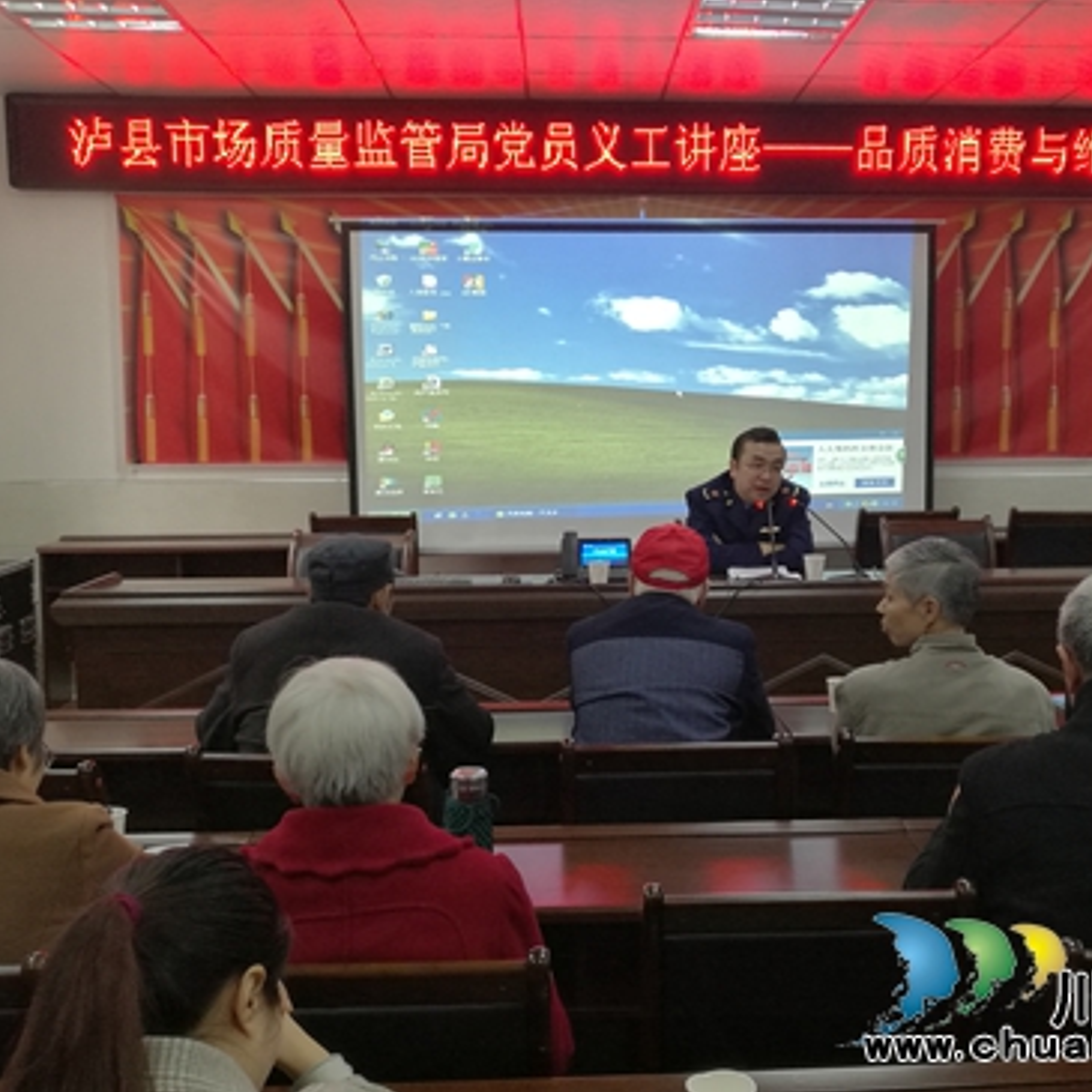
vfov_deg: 41.9
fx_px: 1428
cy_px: 558
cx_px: 670
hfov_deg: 41.6
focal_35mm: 40
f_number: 2
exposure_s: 1/30
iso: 200
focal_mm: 4.04
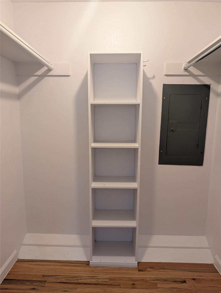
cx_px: 110
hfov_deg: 56.9
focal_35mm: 24
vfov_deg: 71.5
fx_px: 204
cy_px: 146
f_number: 1.68
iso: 139
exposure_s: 1/60
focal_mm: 6.9
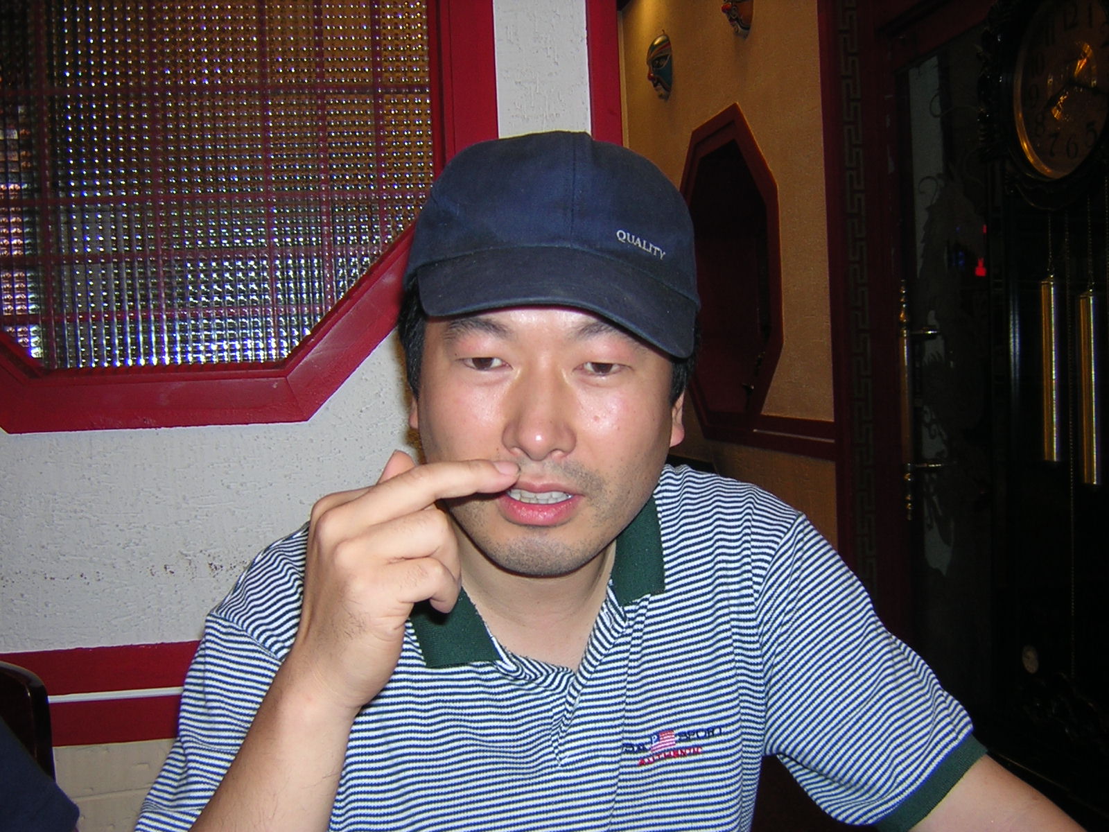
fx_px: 1153
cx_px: 554
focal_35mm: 36
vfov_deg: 39.7
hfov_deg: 51.4
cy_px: 416
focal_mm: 4.7
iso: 100
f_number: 2.6
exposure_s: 1/60.1
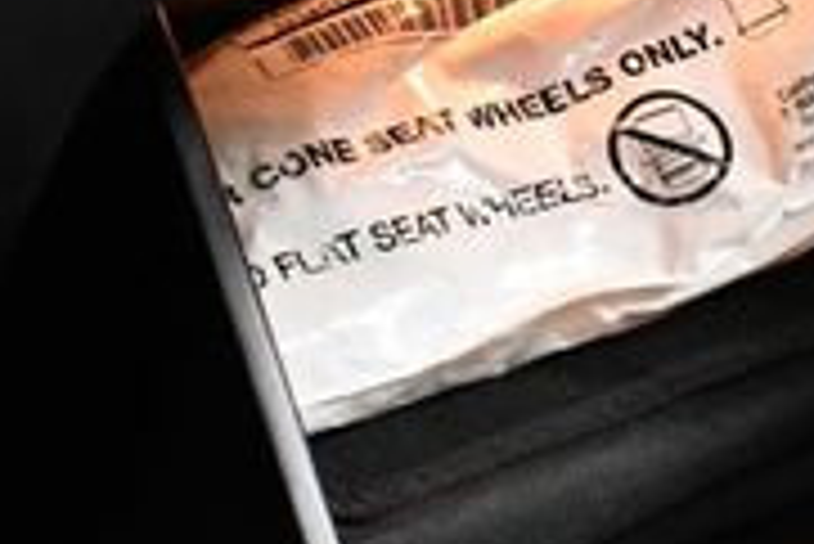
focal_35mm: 127
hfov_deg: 15.9
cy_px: 315
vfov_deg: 10.8
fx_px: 2874
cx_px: 711
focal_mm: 18
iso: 3200
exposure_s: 1/60
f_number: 3.5
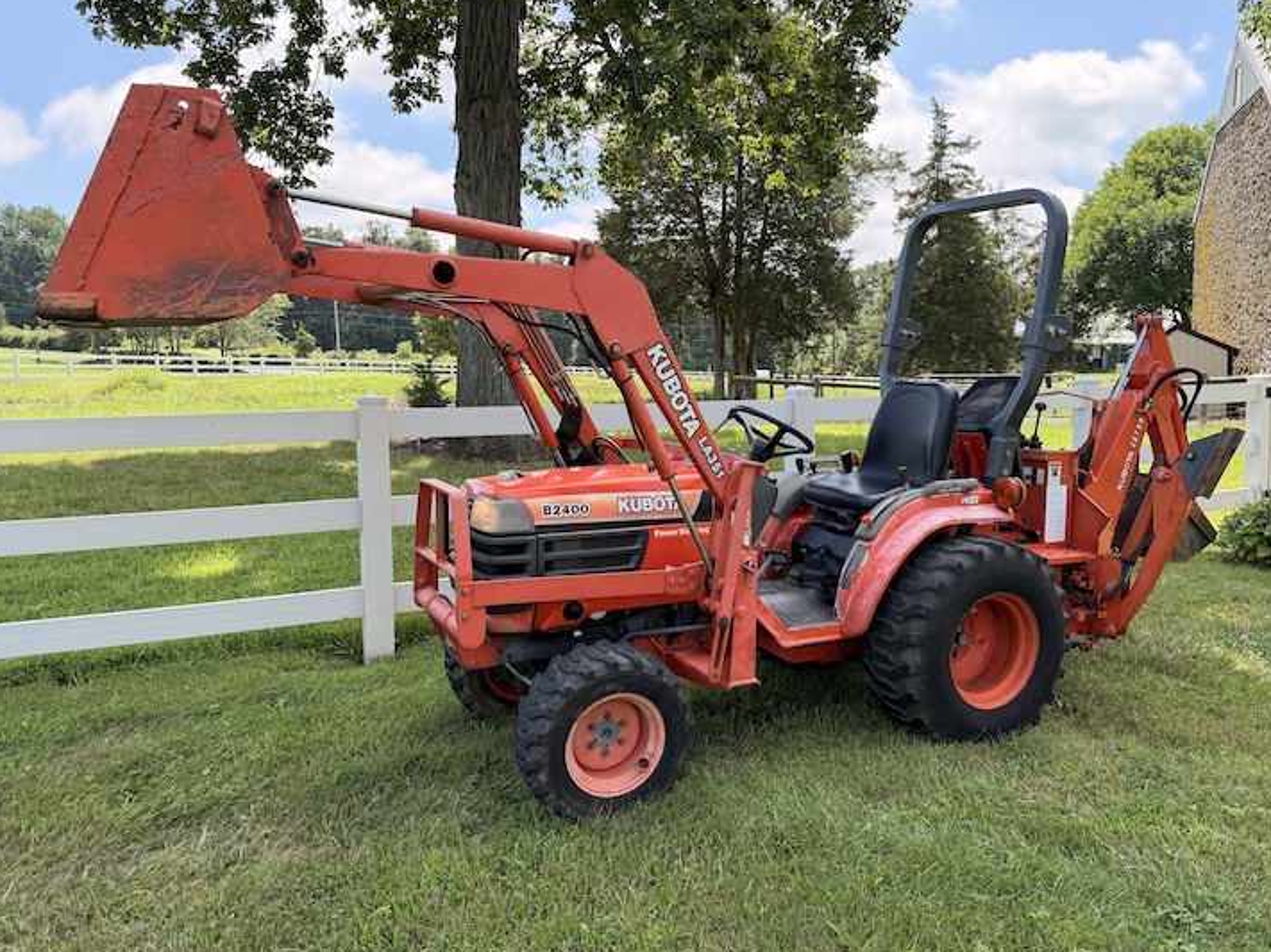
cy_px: 468
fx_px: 991
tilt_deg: -3.3
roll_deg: +1.6
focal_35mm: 27
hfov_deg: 65.3
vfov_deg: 51.3
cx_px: 649
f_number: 1.78
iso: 100
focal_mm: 6.76
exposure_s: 1/1770
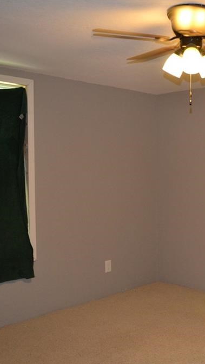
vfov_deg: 47.3
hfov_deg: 26.3
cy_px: 183
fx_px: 415
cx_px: 203
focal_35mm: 43
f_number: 3.5
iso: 1100
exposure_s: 1/60
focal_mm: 18
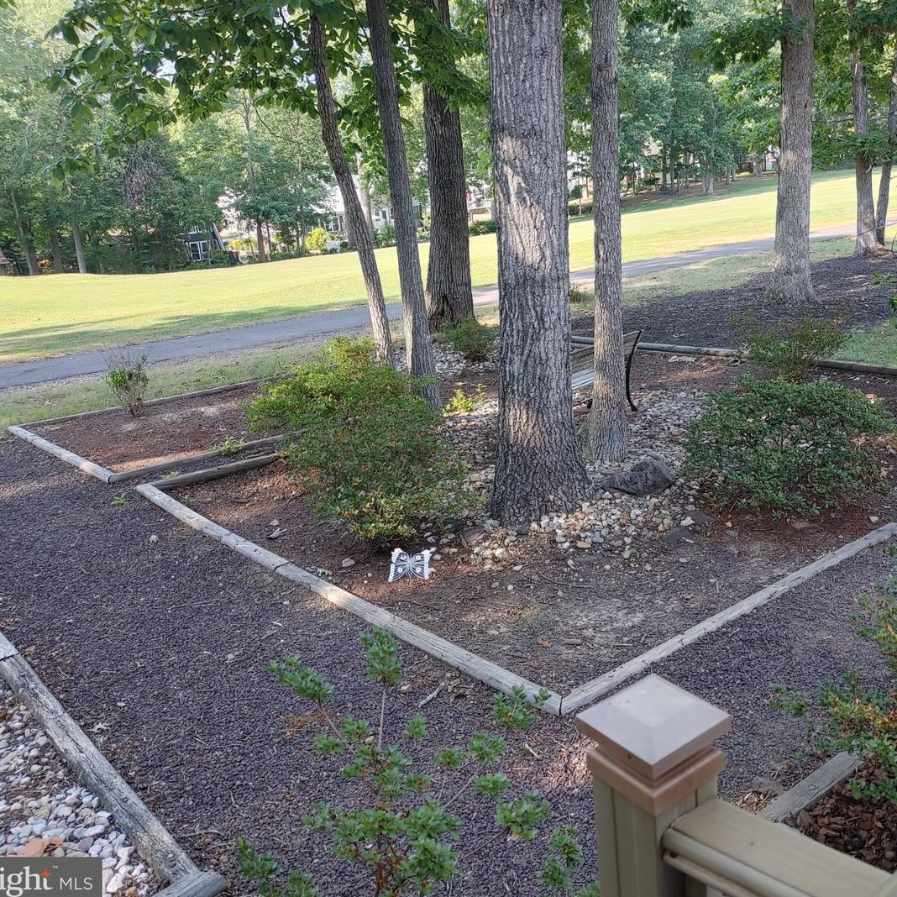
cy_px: 452
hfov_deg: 52.0
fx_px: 909
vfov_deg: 52.5
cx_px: 559
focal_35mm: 31
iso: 50
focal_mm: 5.58
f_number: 1.8
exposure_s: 1/120
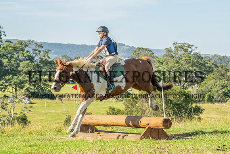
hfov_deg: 19.8
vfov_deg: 13.3
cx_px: 123
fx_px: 660
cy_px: 81
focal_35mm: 103
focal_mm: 64
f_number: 5.6
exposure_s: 1/2000
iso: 800
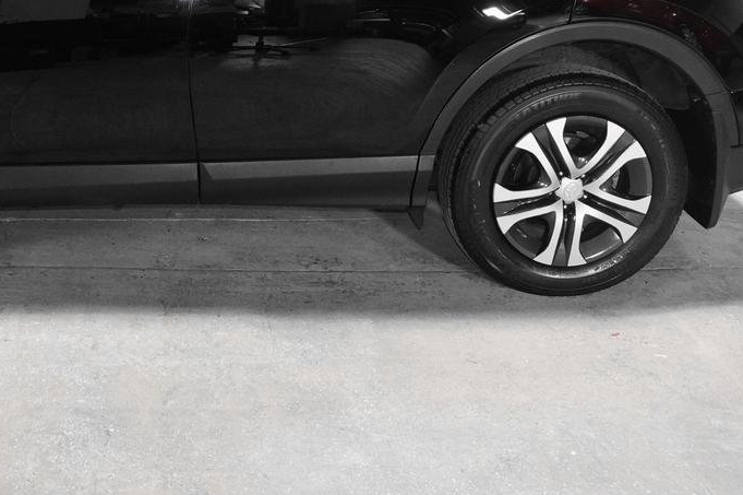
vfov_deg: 27.5
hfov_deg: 39.6
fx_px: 989
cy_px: 97
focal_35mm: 48
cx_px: 154
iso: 3200
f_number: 4
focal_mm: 17
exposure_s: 1/60
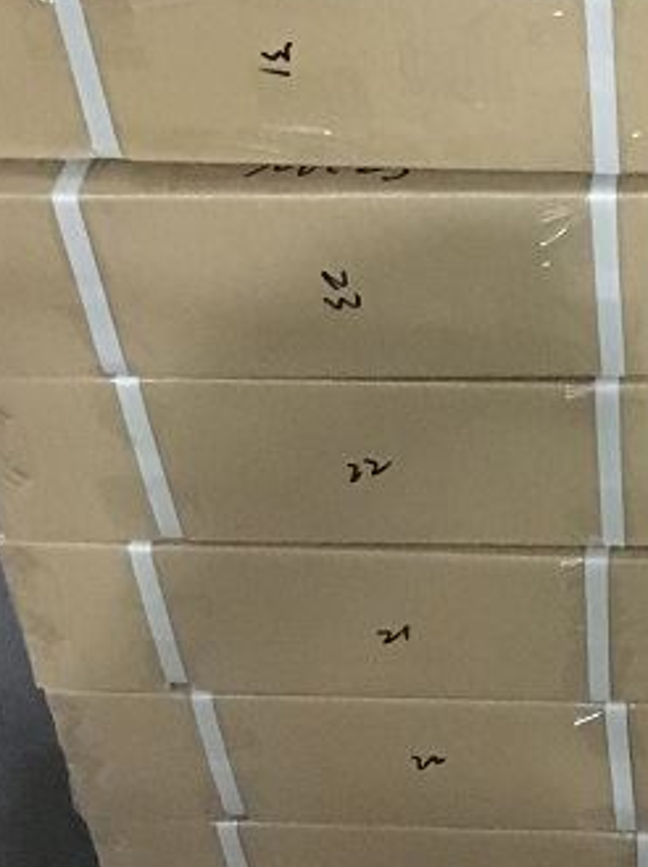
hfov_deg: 16.6
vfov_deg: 22.8
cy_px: 124
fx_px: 2101
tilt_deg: -35.7
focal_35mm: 84
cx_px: 840
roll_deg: -1.8
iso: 640
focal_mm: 4.15
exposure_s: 1/17
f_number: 2.2
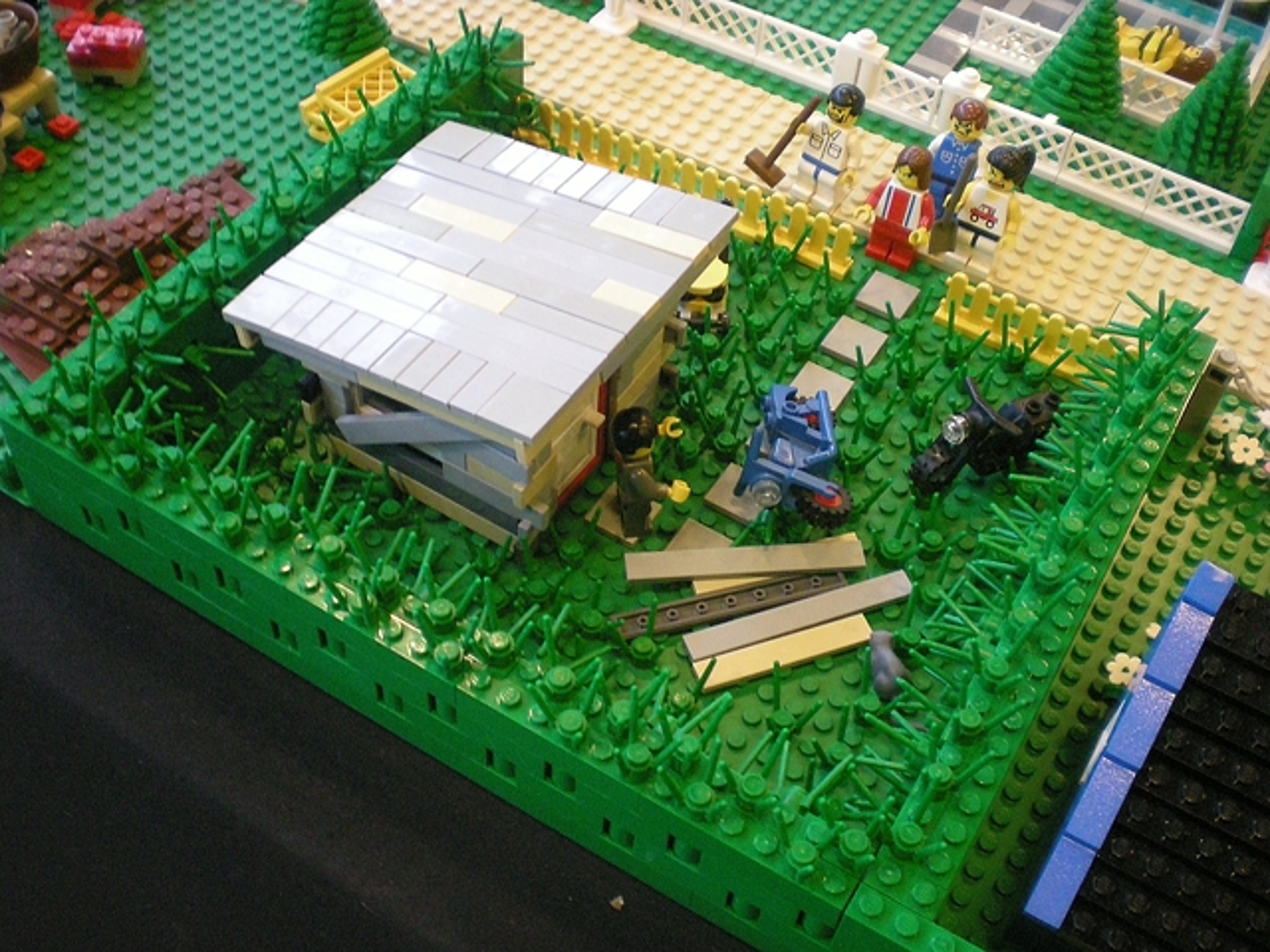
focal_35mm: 38
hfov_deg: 49.0
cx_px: 635
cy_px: 476
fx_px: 1394
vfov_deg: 37.7
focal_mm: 6.3
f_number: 3.1
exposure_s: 1/17.8
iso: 400
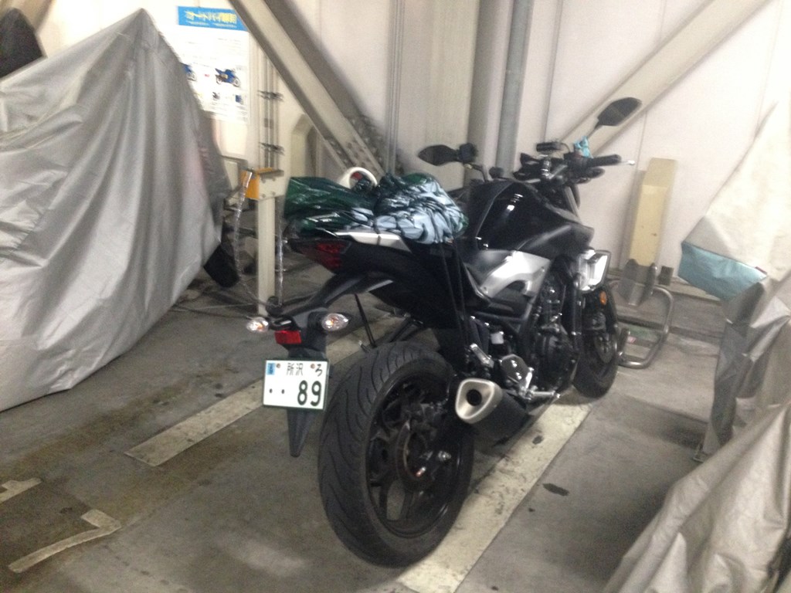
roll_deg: -4.2
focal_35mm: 33
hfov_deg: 55.4
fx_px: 754
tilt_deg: -21.4
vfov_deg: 42.9
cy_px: 296
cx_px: 396
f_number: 2.4
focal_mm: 4.12
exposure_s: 1/15
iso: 400
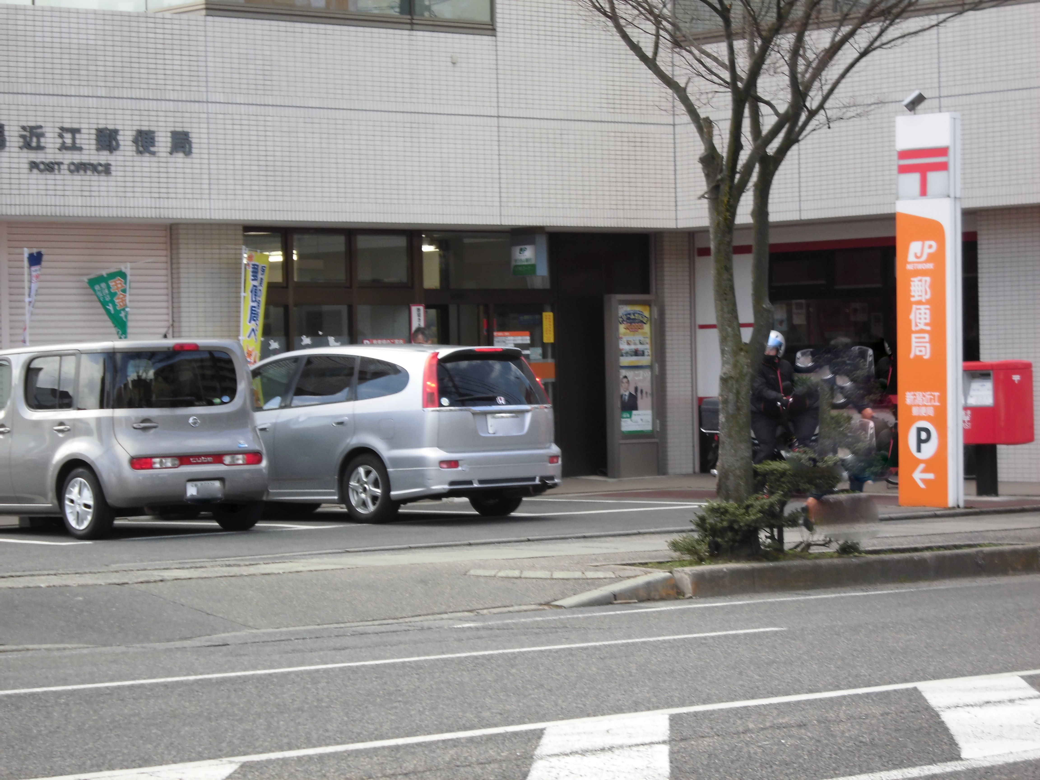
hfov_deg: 18.4
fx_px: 3215
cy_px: 390
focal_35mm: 107
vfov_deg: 13.8
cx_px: 520
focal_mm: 19.2
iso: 100
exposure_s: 1/100
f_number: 5.1
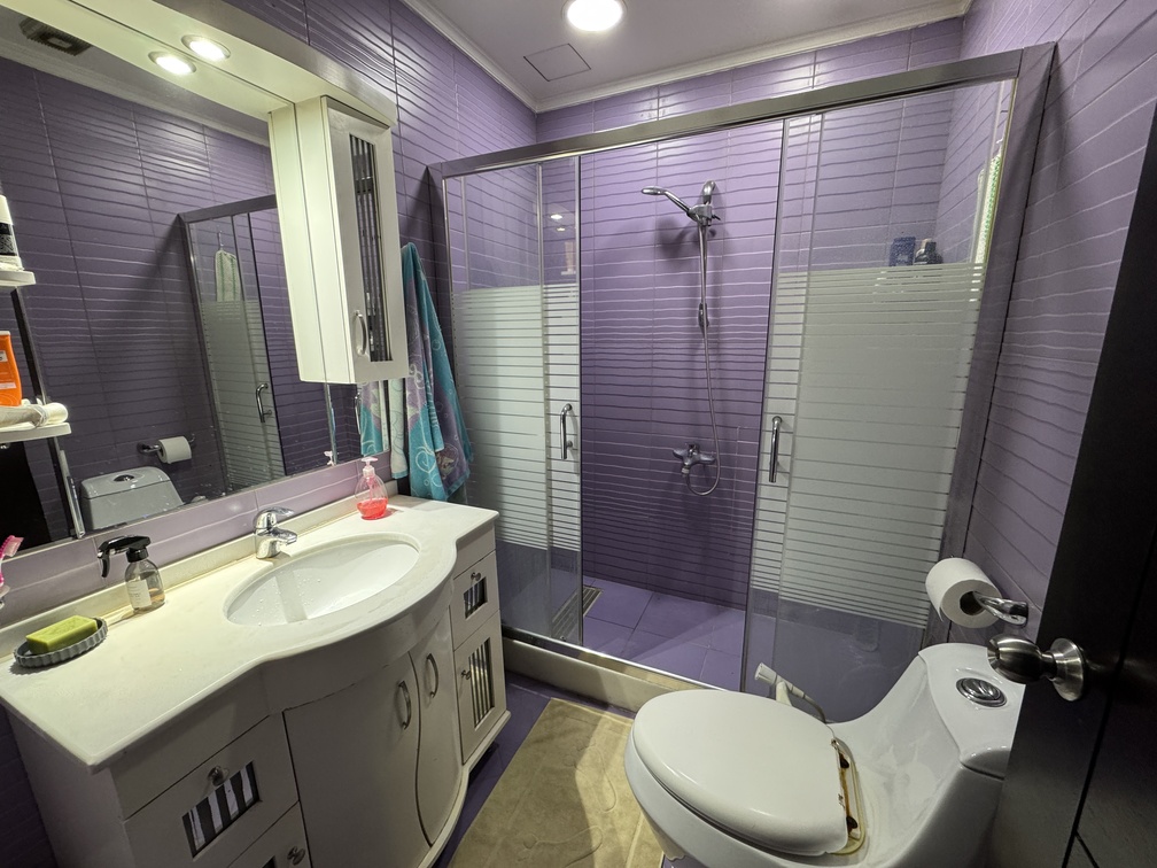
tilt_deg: -11.7
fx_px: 468
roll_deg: +1.4
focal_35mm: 14
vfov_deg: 85.7
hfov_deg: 102.1
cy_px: 434
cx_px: 578
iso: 200
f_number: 2.2
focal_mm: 2.22
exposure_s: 1/50
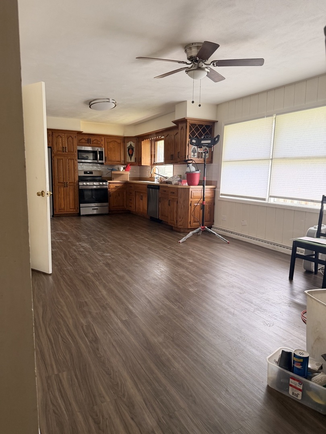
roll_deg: -1.6
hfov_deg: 56.8
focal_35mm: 24
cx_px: 163
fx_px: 301
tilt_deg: -7.4
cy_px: 217
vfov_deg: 71.6
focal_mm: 6.76
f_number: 1.78
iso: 200
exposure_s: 1/68
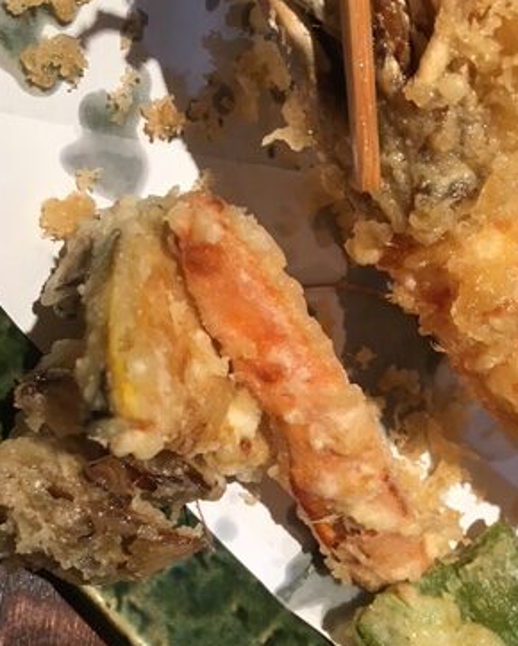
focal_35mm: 50
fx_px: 957
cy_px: 410
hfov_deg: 29.8
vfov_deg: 37.1
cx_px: 391
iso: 25
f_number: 2.2
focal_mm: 4.15
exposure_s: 1/40
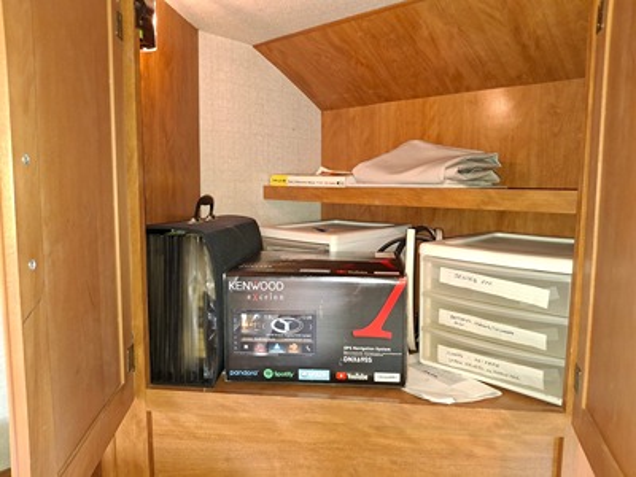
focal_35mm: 25
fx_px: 459
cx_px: 318
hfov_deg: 69.4
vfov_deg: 54.9
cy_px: 238
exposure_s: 1/50
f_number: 1.8
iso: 320
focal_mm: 4.69
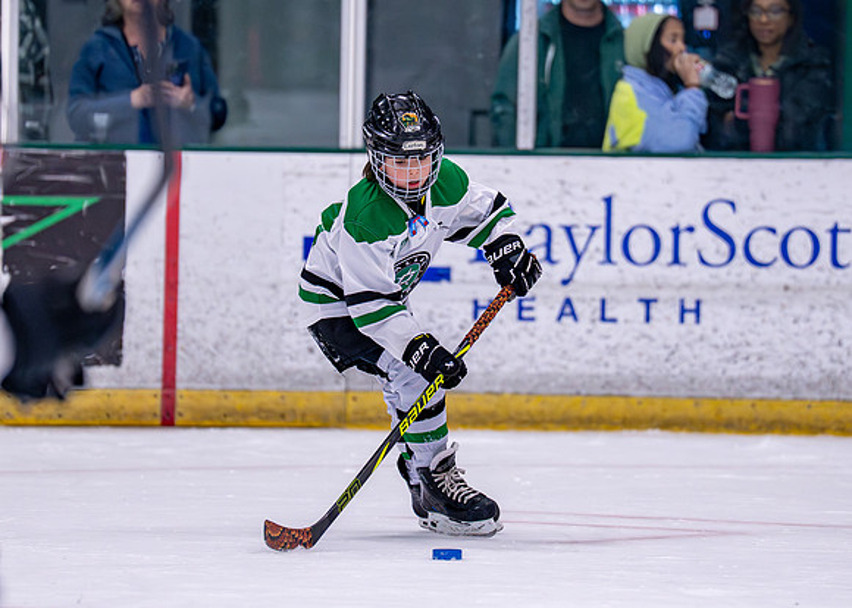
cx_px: 416
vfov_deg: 4.0
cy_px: 283
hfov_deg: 5.6
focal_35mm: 360
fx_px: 8705
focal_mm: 200
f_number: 2.8
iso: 2500
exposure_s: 1/1250
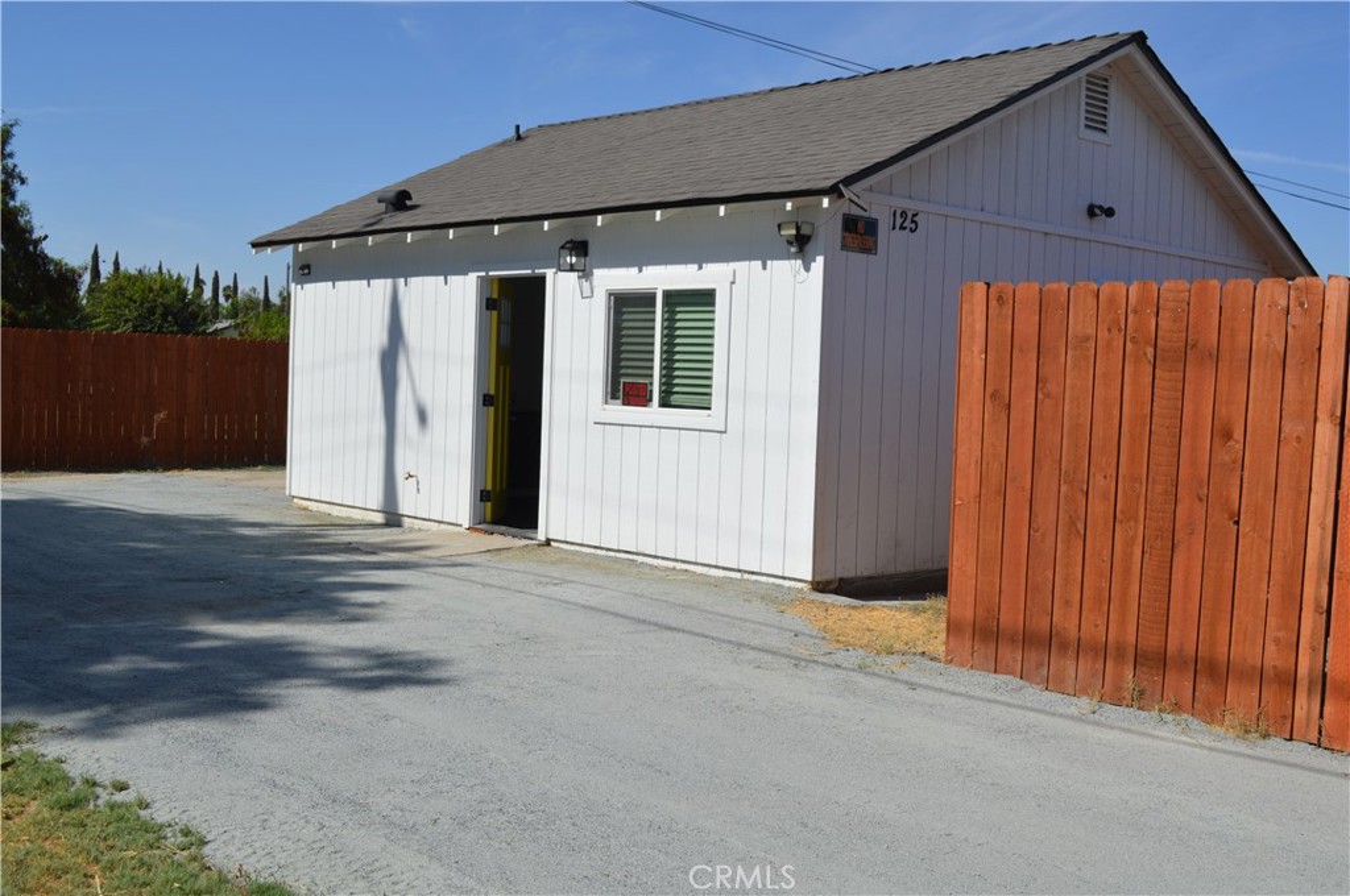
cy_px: 448
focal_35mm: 39
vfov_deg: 34.1
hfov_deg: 49.6
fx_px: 1461
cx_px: 675
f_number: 9
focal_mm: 26
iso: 100
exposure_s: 1/320
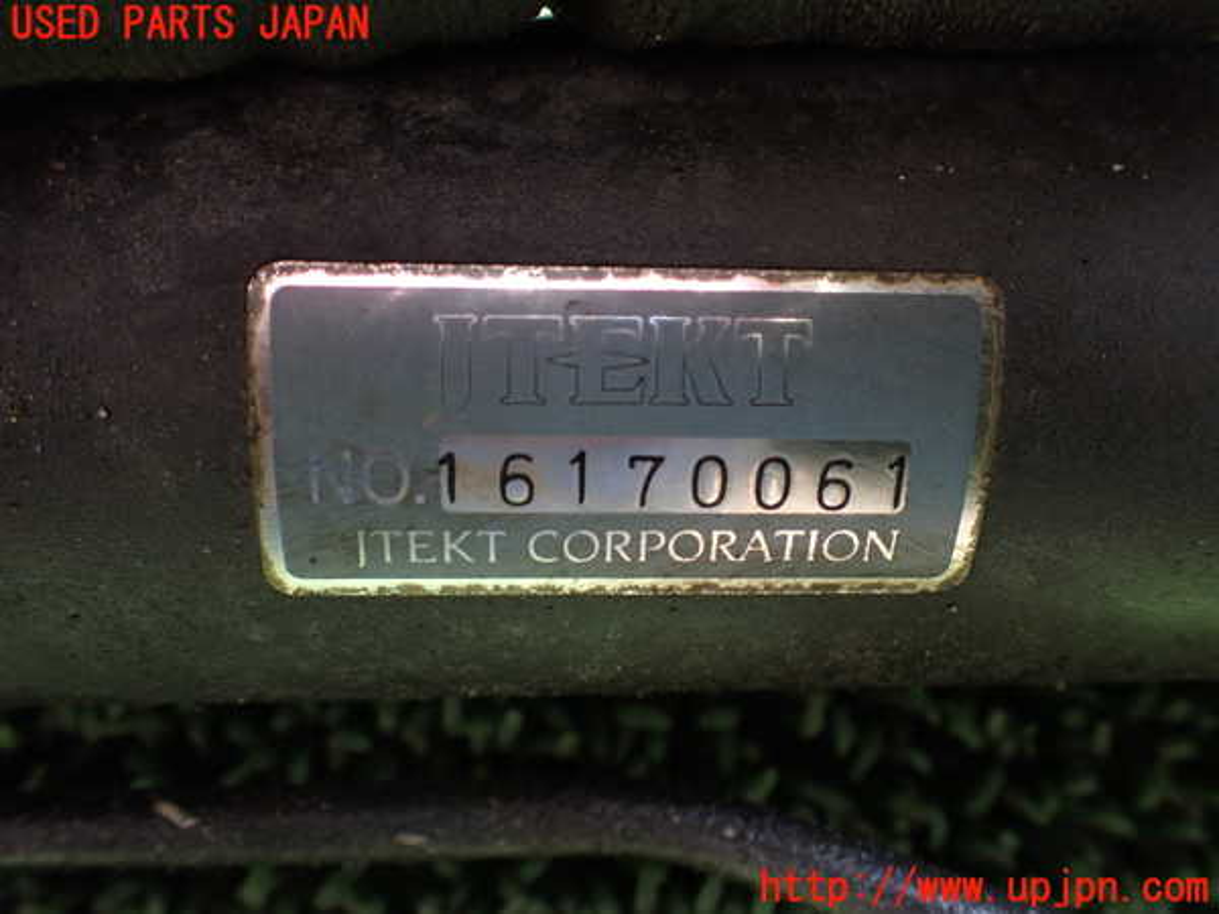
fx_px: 1056
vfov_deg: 46.8
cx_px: 610
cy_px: 457
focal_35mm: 30
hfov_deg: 60.0
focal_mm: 5.4
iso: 250
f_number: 2.3
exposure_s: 1/125
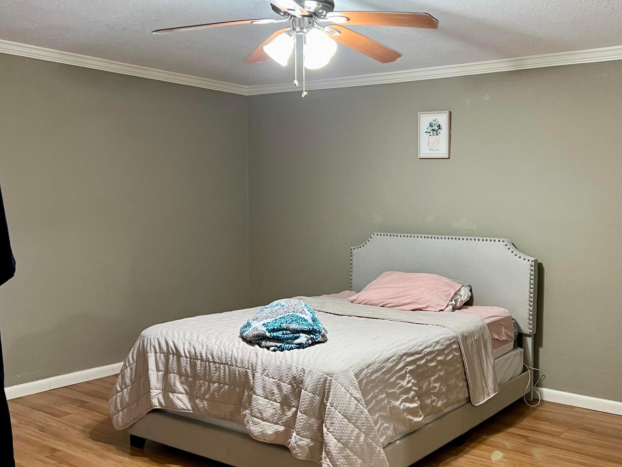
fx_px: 665
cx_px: 415
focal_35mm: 37
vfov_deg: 38.6
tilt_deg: -5.1
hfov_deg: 49.3
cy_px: 251
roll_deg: -0.5
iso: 320
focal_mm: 5.7
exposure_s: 1/60
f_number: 1.5
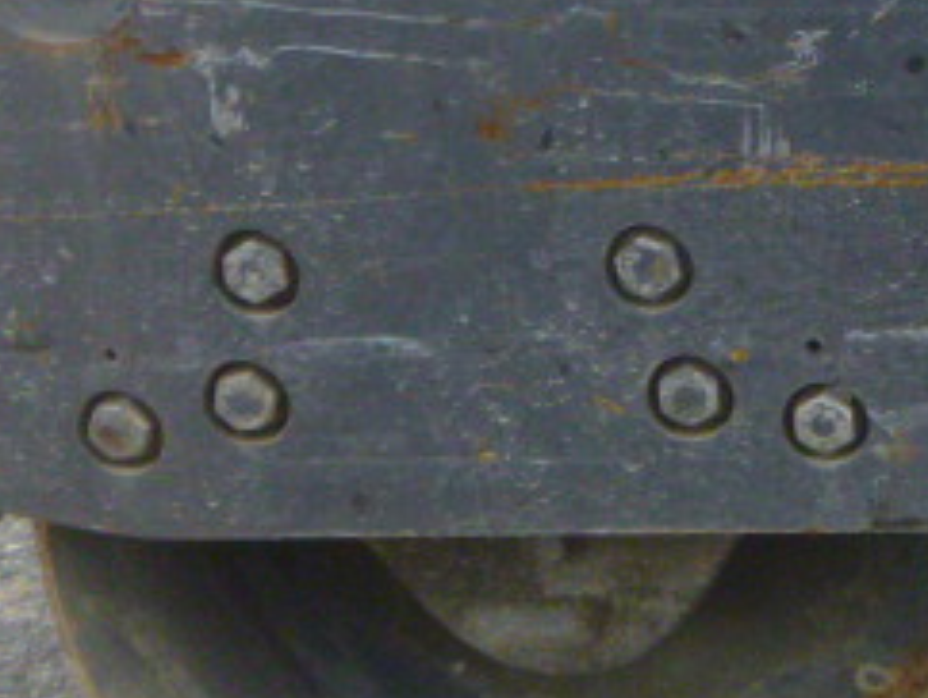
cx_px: 1216
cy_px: 345
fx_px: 1771
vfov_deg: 22.3
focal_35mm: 66
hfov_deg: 25.2
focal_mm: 4.5
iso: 400
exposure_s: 1/320
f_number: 9
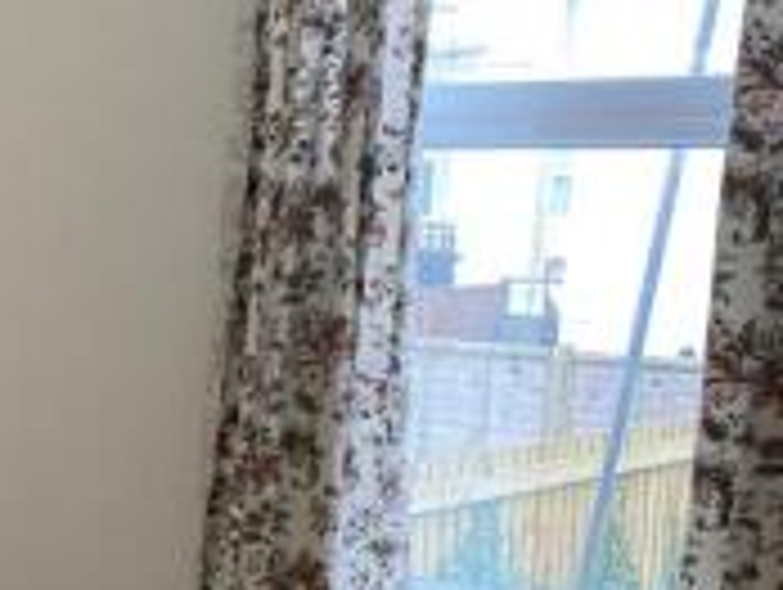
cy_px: 547
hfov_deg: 19.8
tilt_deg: -10.8
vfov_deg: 16.7
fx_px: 1971
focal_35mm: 87
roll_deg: +1.1
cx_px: -353
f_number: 1.8
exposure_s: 1/50
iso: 80
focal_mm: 4.25
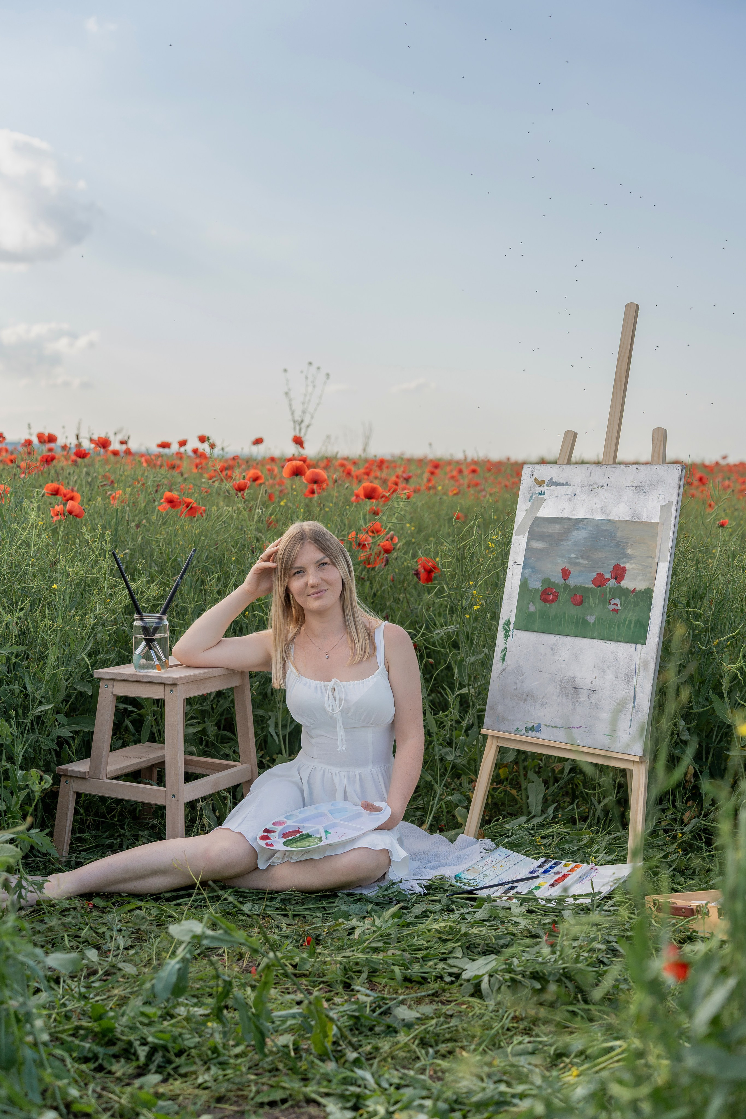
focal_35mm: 47
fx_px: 1461
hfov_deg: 28.6
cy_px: 560
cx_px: 373
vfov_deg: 41.9
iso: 125
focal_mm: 47
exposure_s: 1/800
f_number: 3.2
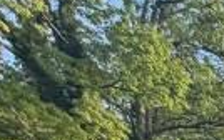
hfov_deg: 11.1
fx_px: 690
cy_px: 457
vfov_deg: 8.9
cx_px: 684
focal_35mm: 113
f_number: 2.2
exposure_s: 1/502
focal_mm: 2.22
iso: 64
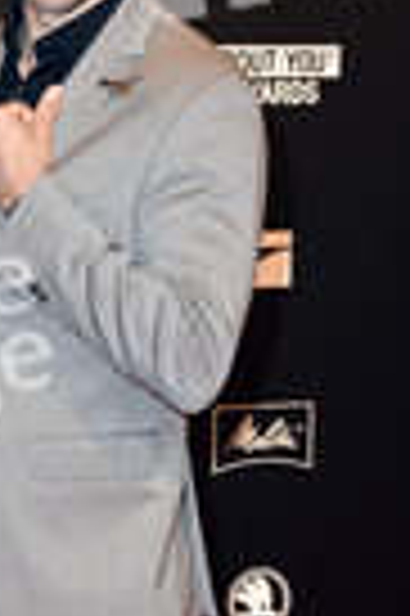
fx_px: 2552
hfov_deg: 9.1
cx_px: -50
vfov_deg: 13.6
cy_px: 589
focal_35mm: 149
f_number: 6.3
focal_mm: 34
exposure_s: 1/100
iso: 640
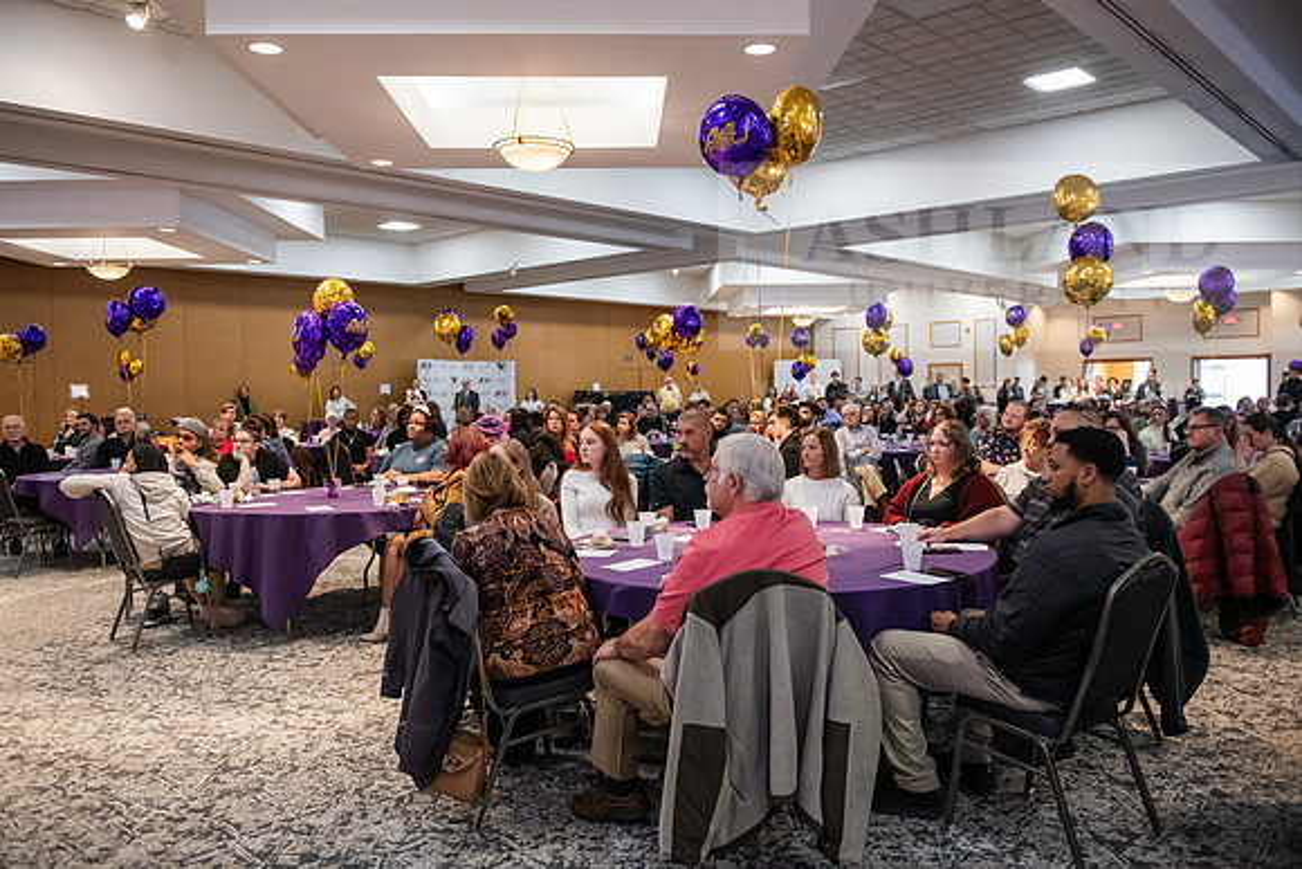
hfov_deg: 65.5
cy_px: 434
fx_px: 1013
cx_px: 651
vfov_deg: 46.4
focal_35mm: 28
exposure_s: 1/200
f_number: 3.2
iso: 3200
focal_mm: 28
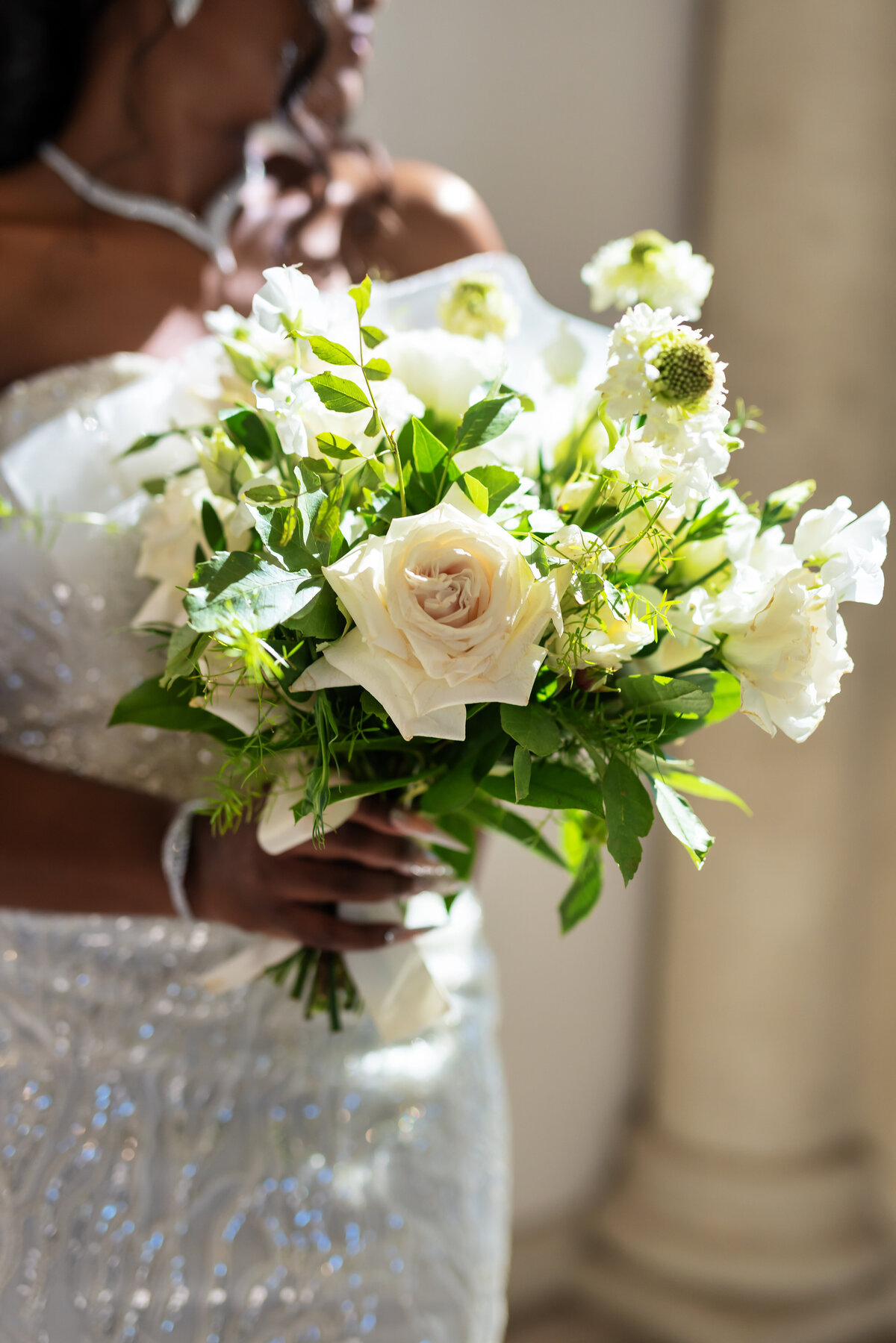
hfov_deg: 27.0
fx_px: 1867
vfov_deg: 39.6
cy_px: 672
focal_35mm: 50
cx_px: 448
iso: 500
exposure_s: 1/1000
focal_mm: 50
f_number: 2
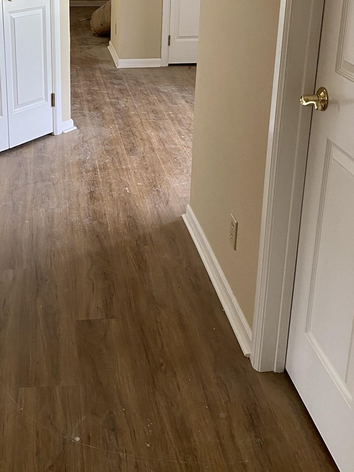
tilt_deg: -17.8
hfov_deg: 31.0
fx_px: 627
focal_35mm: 46
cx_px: 94
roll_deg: +1.2
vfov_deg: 39.9
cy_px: 107
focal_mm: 4.25
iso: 125
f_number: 1.8
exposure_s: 1/69
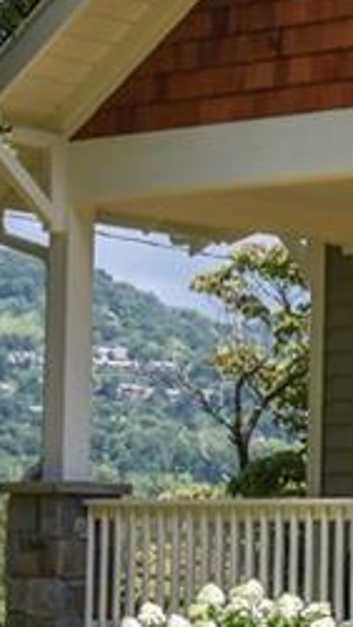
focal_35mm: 133
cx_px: 1034
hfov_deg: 8.0
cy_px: 219
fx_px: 2209
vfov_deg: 16.1
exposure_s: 1/500
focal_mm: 31
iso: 1000
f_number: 11
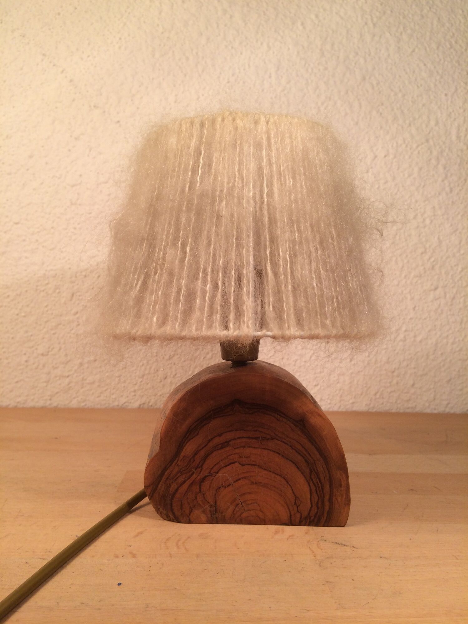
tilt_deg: -3.3
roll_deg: -0.5
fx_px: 523
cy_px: 312
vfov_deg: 61.7
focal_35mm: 29
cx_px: 234
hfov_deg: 48.2
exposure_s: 1/33
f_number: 2.2
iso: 40
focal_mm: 4.15
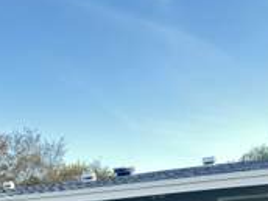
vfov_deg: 20.1
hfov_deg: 28.1
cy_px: 261
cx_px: 41
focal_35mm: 67
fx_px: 519
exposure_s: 1/165
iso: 80
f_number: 1.78
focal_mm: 6.86
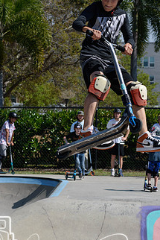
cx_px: 74
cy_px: 126
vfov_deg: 11.5
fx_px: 1185
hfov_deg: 7.7
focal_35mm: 178
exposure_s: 1/1000
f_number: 8
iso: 200
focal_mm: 85
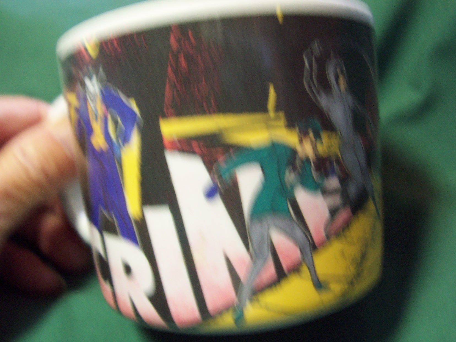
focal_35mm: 37
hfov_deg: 50.1
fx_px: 487
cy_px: 171
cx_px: 228
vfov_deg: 38.7
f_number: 2.8
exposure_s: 1/15
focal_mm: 5.6
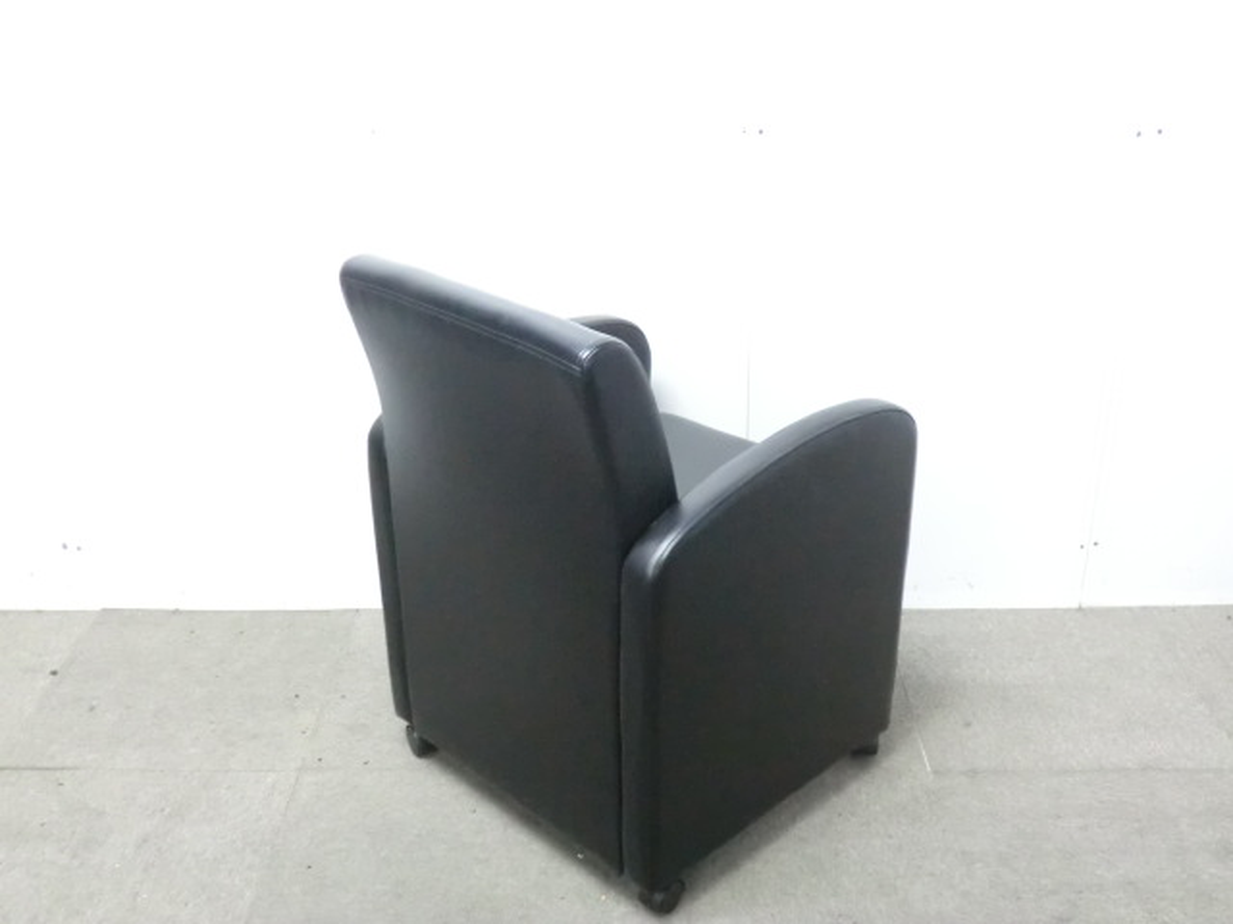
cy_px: 462
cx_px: 616
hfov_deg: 49.0
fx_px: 1354
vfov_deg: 37.7
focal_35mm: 38
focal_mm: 6.9
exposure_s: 1/15
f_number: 3.9
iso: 800
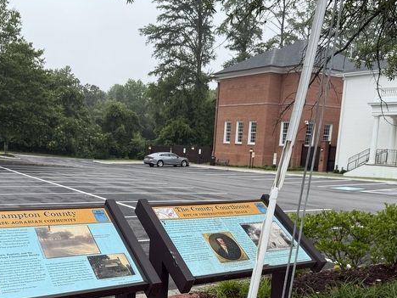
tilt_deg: -8.4
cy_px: 216
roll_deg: -4.2
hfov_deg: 45.7
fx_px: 470
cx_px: 183
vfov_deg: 34.5
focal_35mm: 41
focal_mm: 6.76
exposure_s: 1/1156
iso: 80
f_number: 1.78
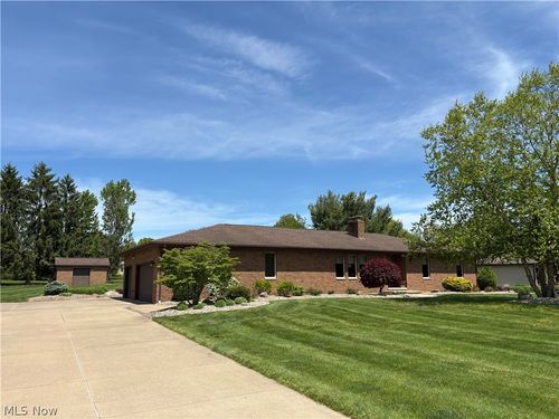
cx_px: 280
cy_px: 210
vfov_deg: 53.1
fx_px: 420
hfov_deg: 67.3
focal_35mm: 26
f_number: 1.6
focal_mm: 5.96
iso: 50
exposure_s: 1/3831
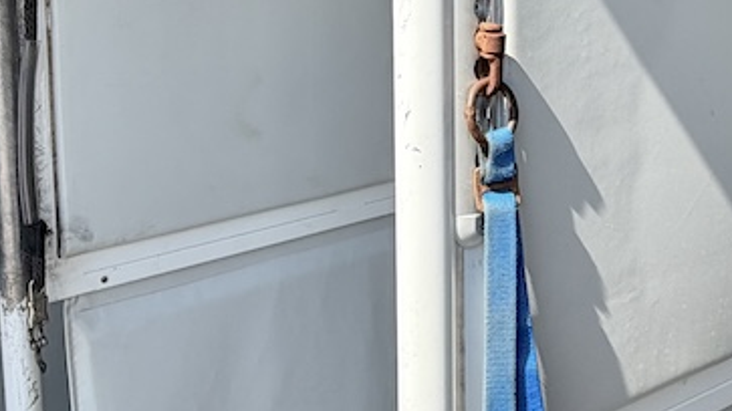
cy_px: -8
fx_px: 834
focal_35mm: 43
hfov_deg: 47.4
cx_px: 355
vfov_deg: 26.1
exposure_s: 1/701
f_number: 2.2
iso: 40
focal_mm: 2.22
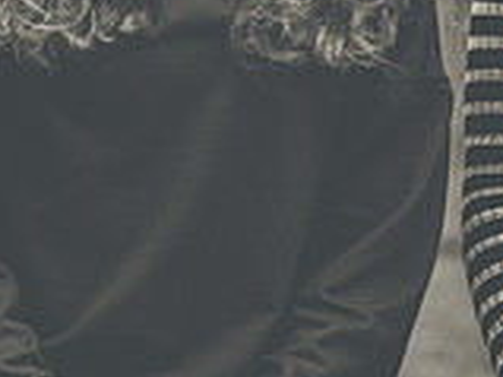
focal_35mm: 439
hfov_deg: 4.5
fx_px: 6374
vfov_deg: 3.4
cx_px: 202
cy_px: -149
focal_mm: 125
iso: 1600
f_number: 3.5
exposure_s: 1/250
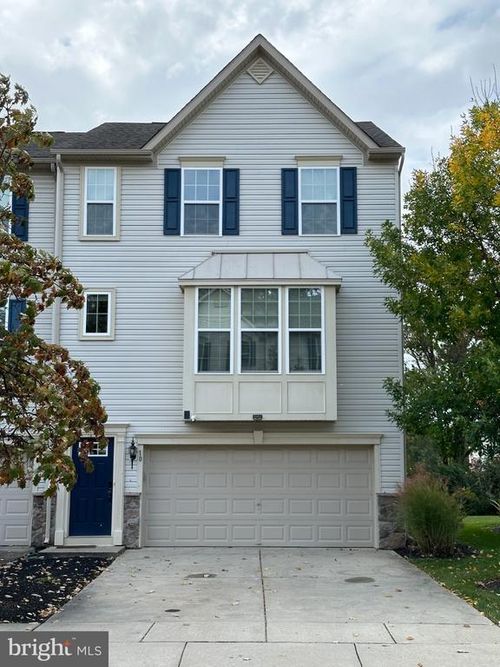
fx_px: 925
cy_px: 334
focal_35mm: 48
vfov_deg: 39.7
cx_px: 250
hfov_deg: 30.3
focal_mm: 6.86
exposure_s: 1/1783
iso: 64
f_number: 1.78
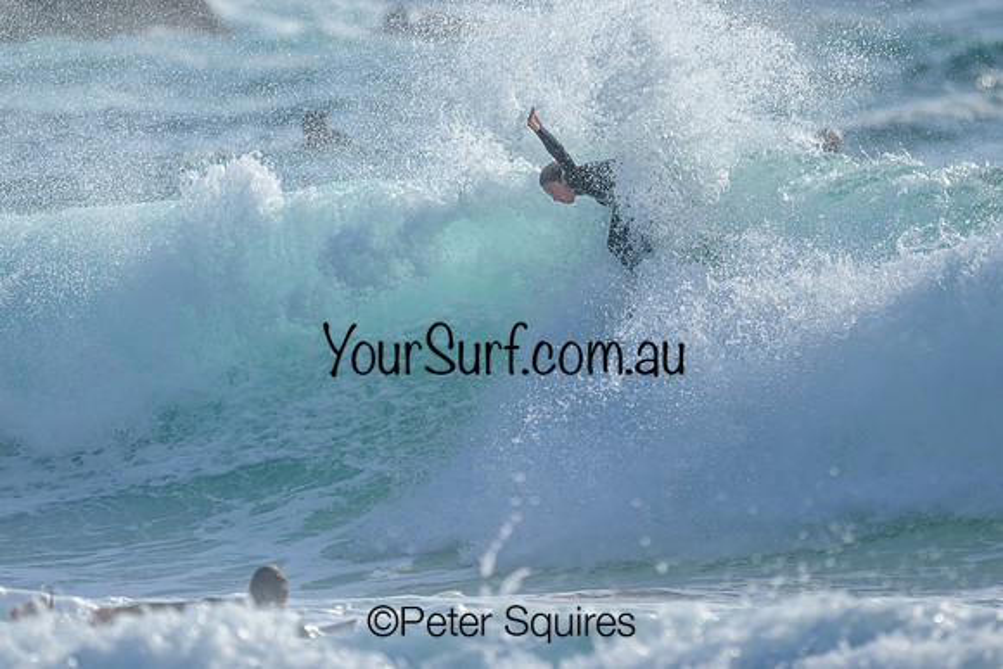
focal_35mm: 992
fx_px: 27656
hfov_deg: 2.1
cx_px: 616
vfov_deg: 1.4
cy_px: 254
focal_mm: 800
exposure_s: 1/2000
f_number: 6.3
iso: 180
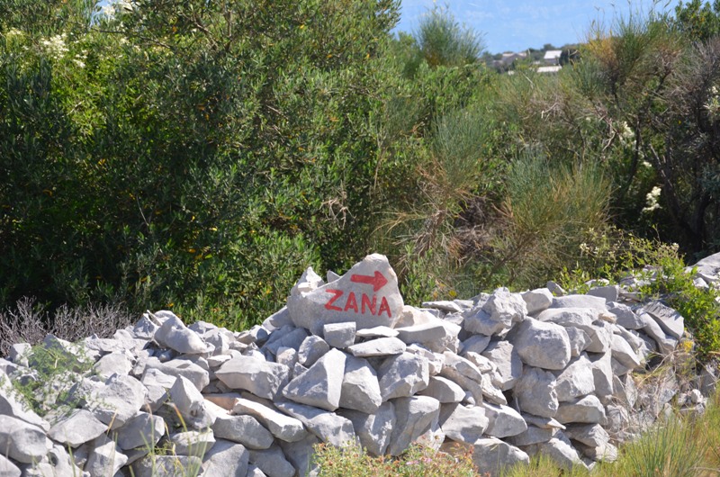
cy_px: 238
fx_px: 1347
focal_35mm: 68
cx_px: 360
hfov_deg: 29.9
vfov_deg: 20.1
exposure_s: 1/200
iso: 200
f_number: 4.8
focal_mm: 45
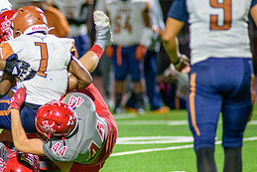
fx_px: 4800
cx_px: 16
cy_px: 93
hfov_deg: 3.1
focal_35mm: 672
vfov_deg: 2.0
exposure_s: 1/500
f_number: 2.8
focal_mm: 300
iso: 2000
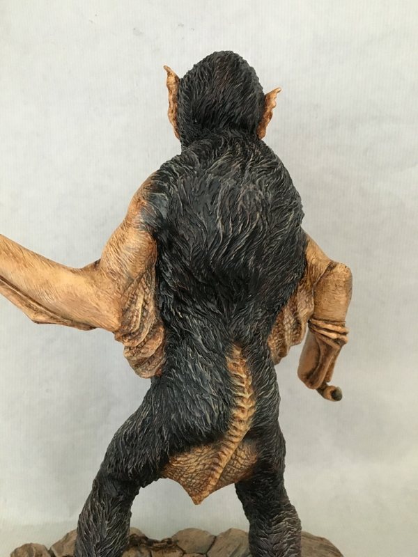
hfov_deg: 48.2
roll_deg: +0.4
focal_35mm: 29
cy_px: 278
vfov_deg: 61.7
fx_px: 467
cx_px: 209
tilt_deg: -10.9
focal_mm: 4.15
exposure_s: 1/17
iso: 400
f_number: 2.2
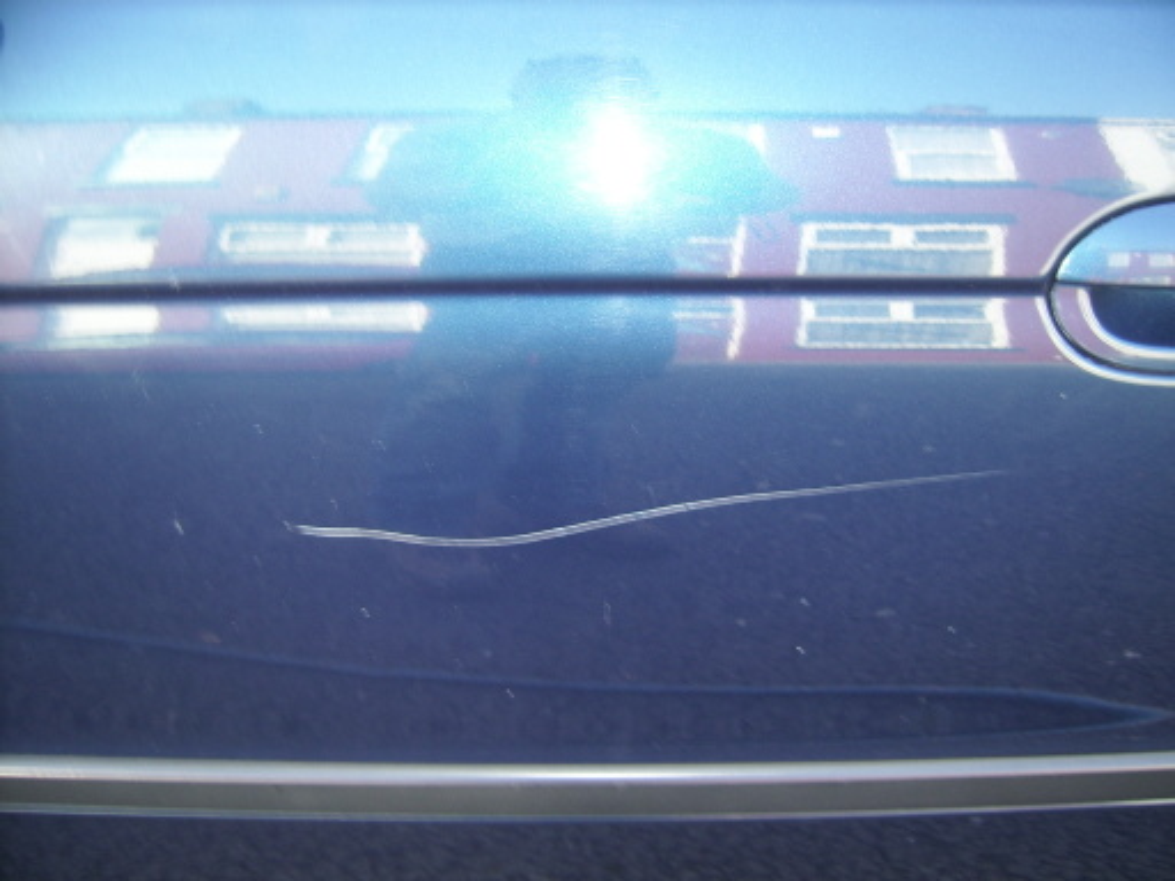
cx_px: 588
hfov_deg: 52.6
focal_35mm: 35
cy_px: 440
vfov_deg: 40.7
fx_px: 1188
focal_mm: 5.95
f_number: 2.8
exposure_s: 1/30
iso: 100
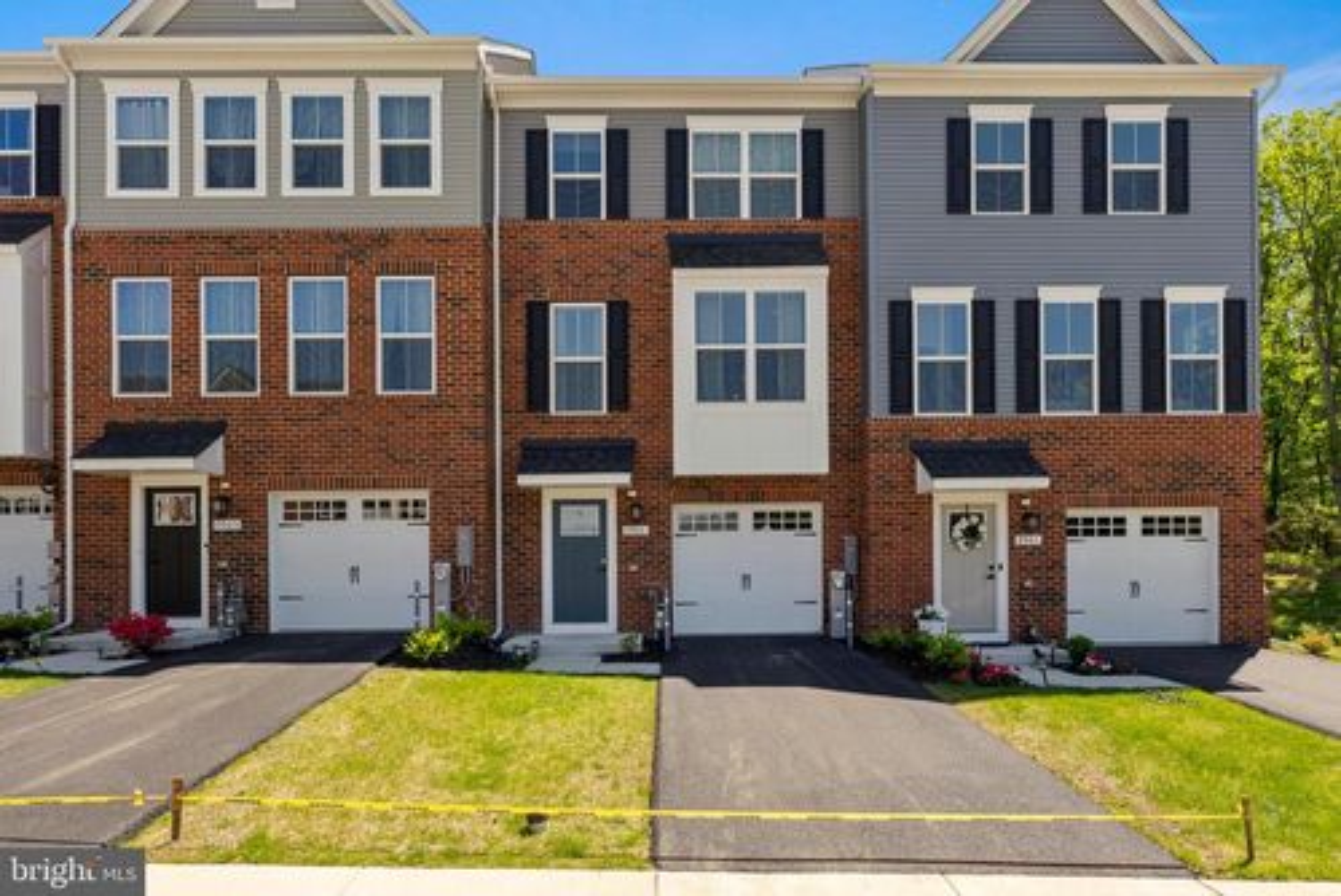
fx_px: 708
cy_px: 448
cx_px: 670
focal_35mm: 19
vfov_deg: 64.6
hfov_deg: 86.9
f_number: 8
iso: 200
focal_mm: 19
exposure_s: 1/125
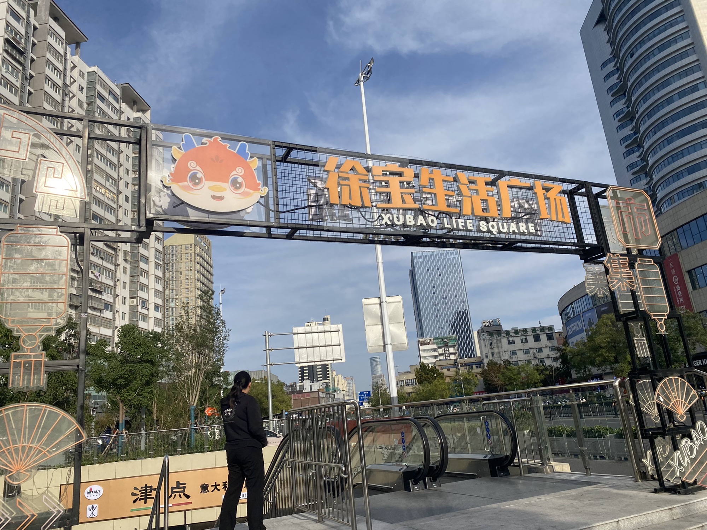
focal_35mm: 26
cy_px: 265
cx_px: 354
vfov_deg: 53.1
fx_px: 531
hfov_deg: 67.3
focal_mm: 4.25
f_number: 1.8
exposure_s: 1/3610
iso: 32
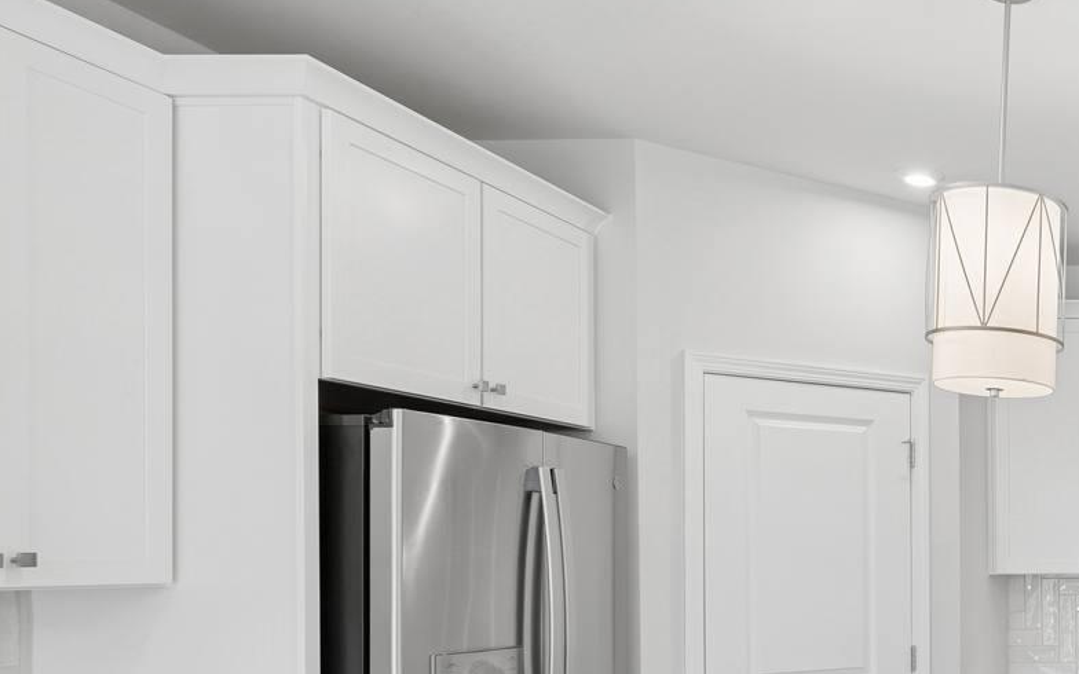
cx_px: 1278
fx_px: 1147
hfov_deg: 38.3
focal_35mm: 39
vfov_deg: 31.7
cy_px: 558
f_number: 10
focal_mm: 16
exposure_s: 1/13
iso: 200
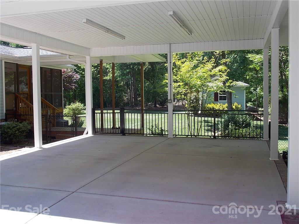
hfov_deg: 54.0
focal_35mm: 34
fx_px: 294
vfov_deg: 41.8
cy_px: 112
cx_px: 150
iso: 80
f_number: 3.4
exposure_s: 1/200
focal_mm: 6.1
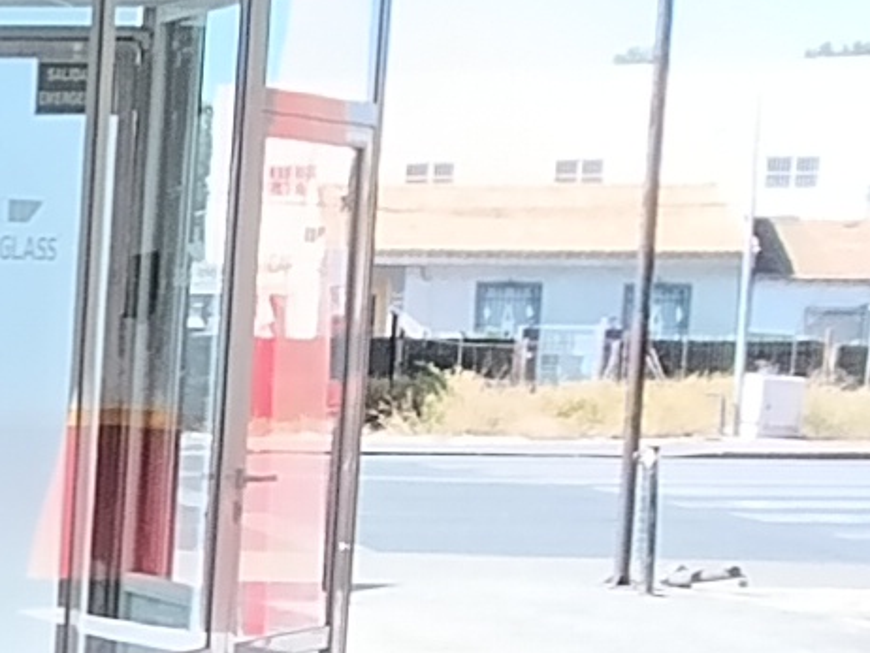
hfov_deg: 13.6
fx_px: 2841
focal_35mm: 113
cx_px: -1088
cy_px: 608
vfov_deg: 13.0
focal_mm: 1.65
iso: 50
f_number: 2.2
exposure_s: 1/160
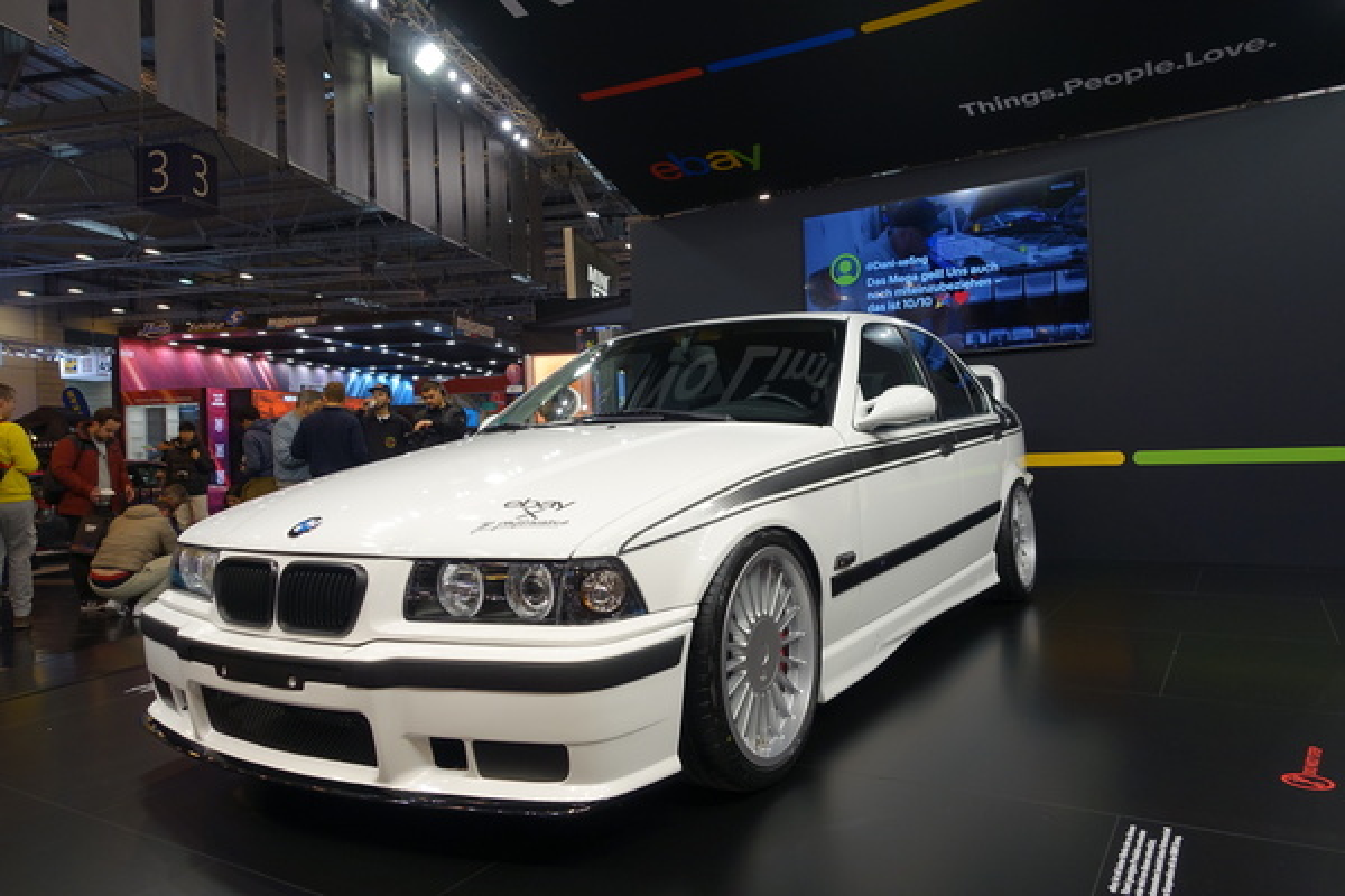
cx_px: 672
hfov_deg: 73.7
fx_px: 897
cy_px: 448
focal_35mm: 24
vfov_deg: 53.1
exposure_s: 1/80
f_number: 3.2
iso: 125
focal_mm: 8.8
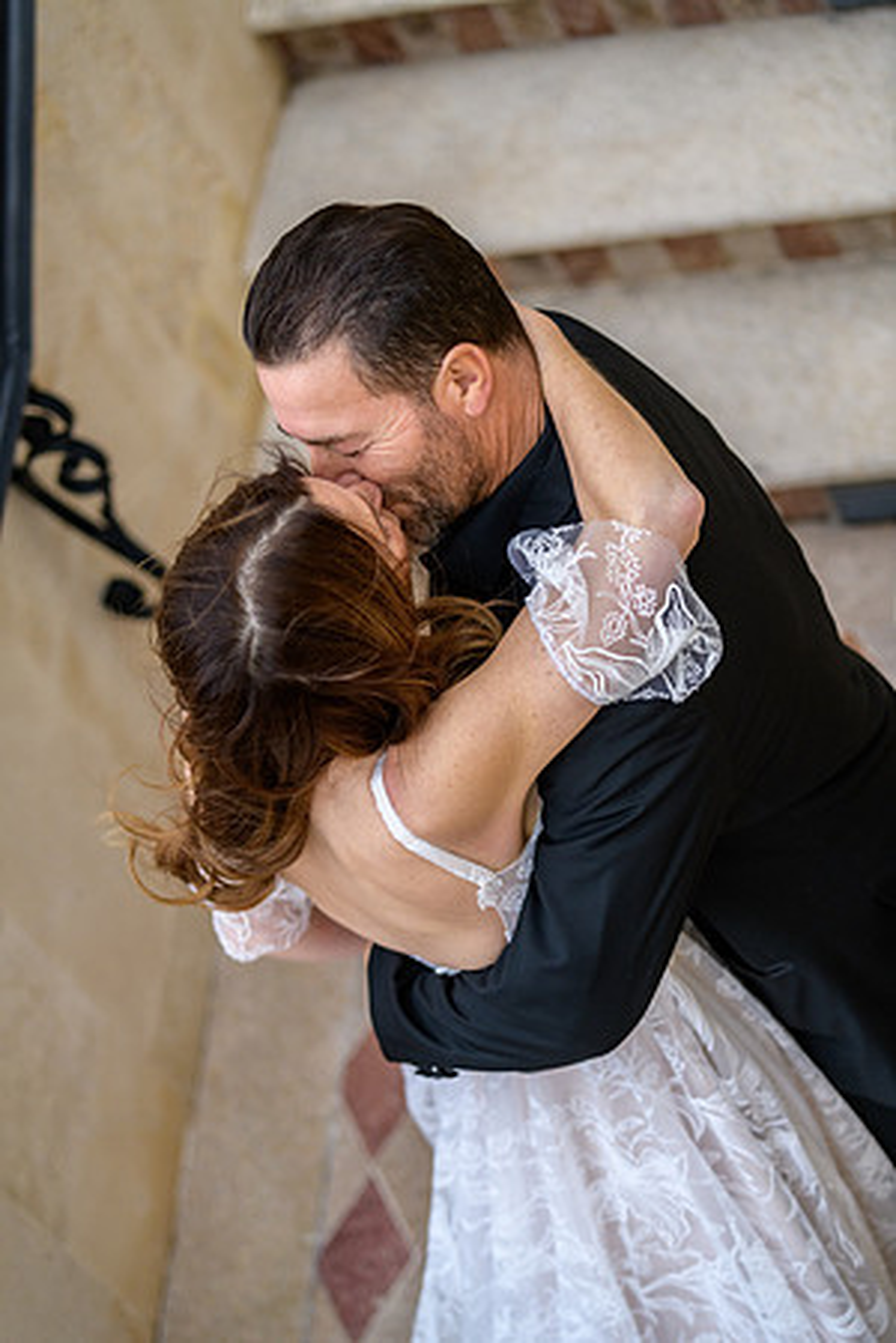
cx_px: 448
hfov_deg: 14.4
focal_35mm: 95
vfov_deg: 21.5
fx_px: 3546
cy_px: 672
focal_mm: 95
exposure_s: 1/2000
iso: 400
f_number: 2.8
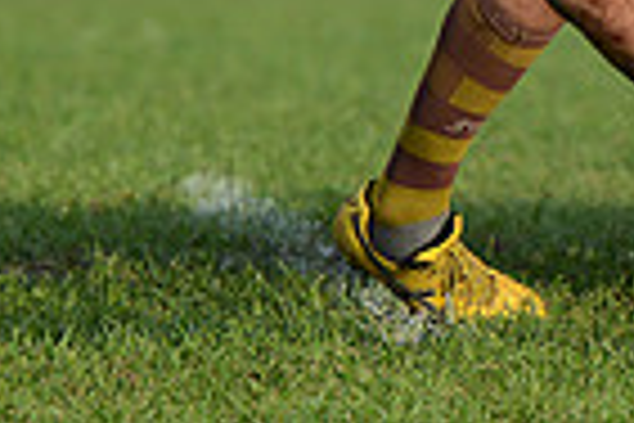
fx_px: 20216
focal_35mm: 1148
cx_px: 585
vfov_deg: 1.2
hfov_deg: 1.8
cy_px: -443
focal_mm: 280
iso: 320
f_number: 4
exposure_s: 1/1250
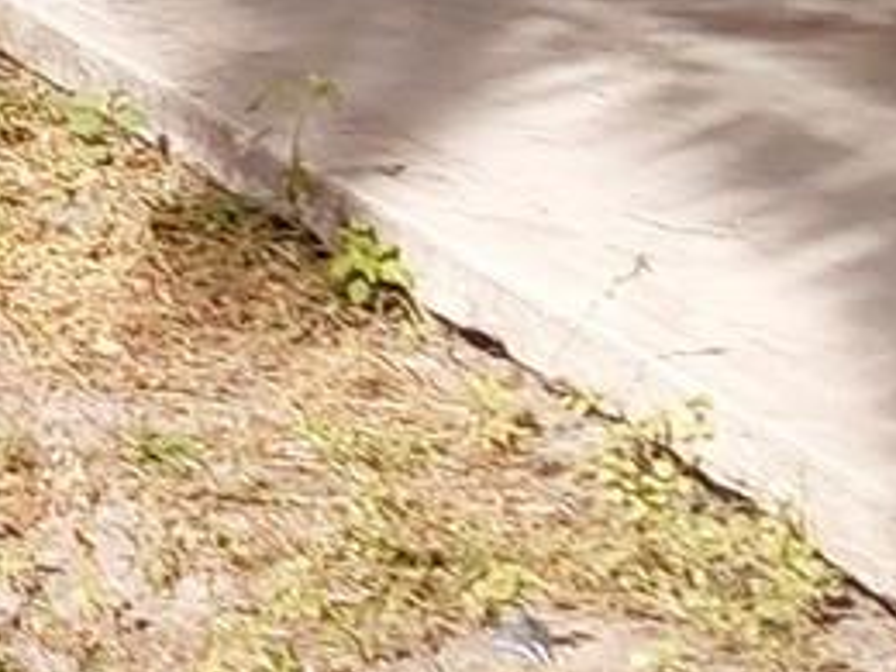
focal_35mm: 172
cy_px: -500
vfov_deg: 8.3
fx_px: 4452
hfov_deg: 10.0
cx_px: -1272
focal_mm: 2.91
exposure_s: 1/633
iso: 50
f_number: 1.9
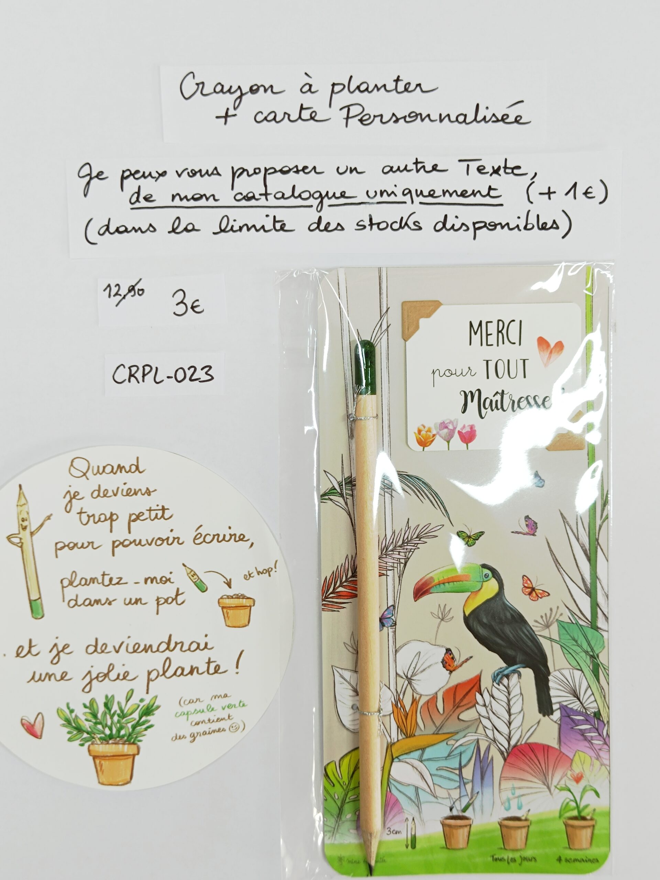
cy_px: 440
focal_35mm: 24
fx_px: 610
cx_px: 330
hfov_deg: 56.8
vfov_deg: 71.6
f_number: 1.88
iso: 85
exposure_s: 1/101
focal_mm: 5.59
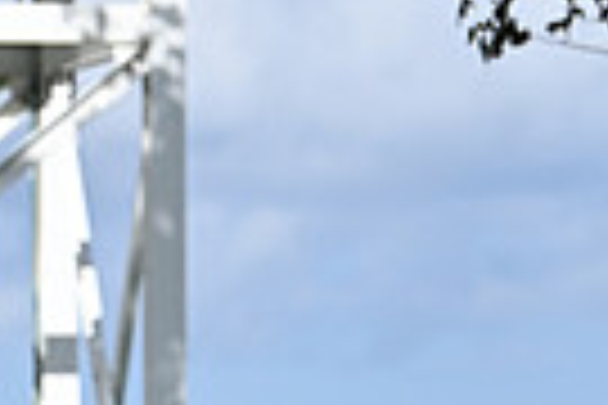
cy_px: 785
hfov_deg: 3.7
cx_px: 9
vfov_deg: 2.5
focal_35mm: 559
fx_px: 9440
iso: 500
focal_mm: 130
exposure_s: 1/8000
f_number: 4
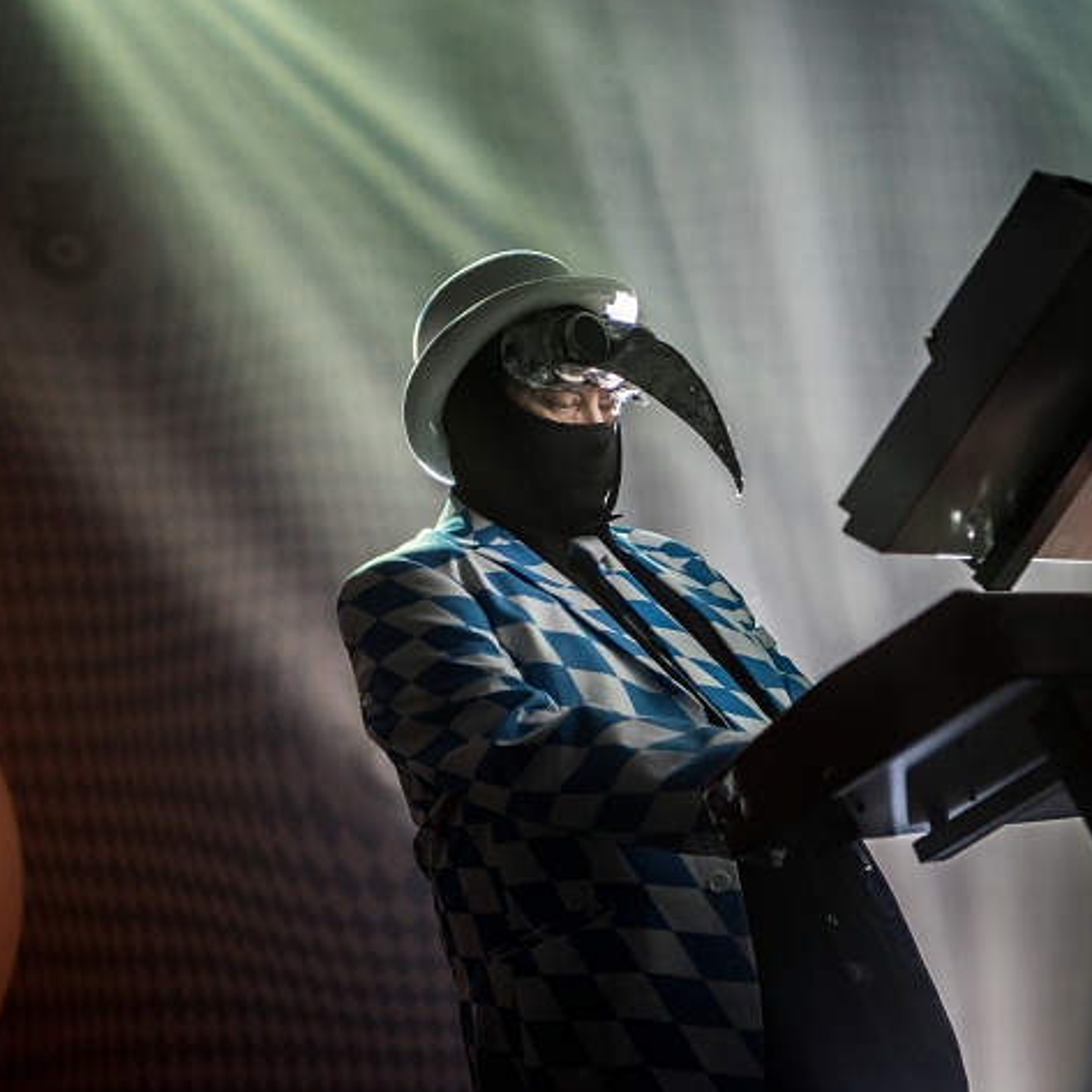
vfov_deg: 23.1
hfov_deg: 23.1
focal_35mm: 75
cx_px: 506
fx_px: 2677
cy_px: 546
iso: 1250
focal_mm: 58
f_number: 2.8
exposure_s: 1/80
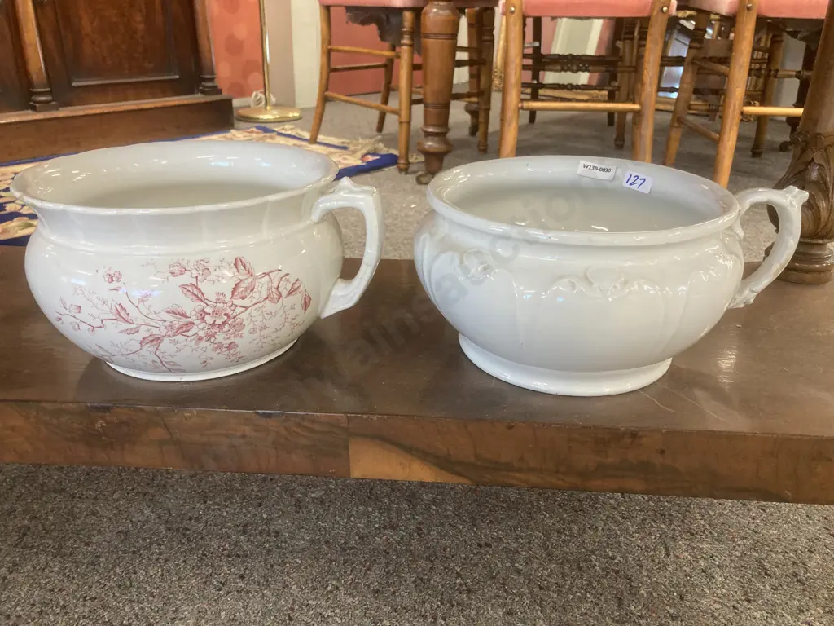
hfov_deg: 63.4
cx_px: 417
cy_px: 313
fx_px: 675
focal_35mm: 28
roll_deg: -0.1
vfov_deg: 49.7
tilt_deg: -23.8
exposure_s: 1/50
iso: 160
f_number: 1.8
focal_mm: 3.99
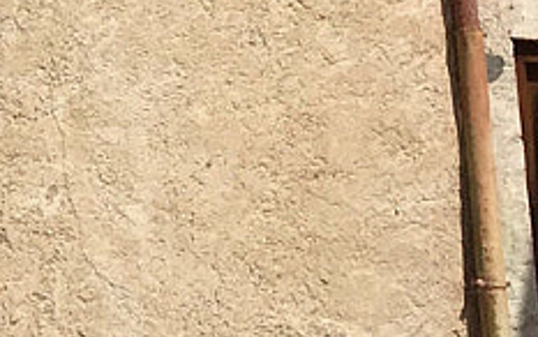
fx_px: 3096
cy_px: -494
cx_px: -552
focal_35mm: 211
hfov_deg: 9.3
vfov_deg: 6.0
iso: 25
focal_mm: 4.15
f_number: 2.2
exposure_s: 1/2262
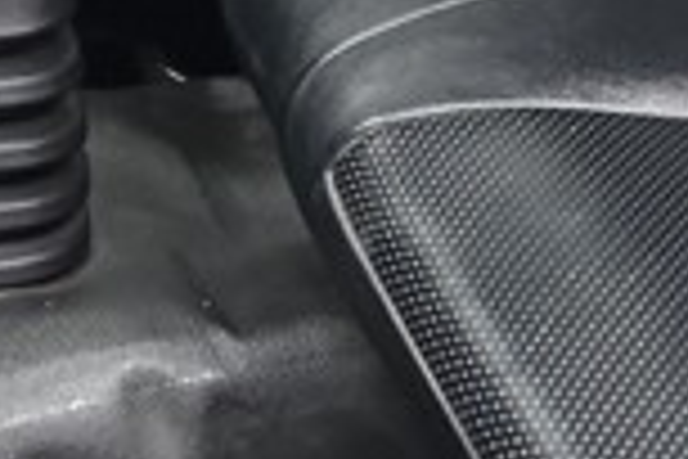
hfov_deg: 11.1
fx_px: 3306
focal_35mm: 173
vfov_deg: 7.5
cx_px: 1223
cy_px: -598
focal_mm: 24
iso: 1600
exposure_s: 1/20
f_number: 6.7
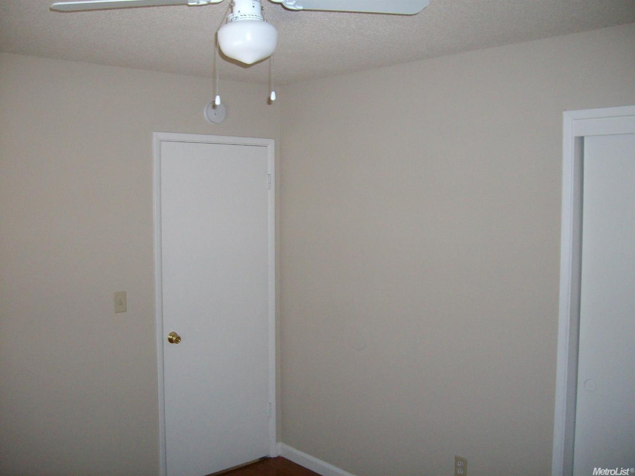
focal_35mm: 35
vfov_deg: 40.7
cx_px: 318
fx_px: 642
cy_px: 238
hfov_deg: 52.6
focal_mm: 5.8
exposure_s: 1/40
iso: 200
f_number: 2.8
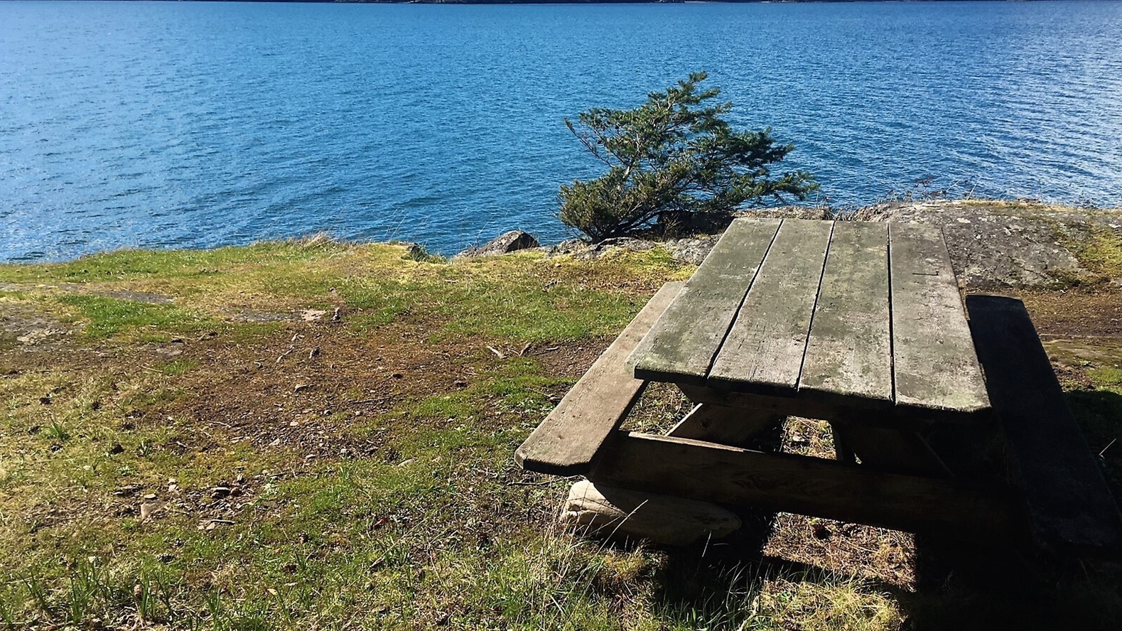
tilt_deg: -15.6
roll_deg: +1.8
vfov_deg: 36.6
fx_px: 952
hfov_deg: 61.0
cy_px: 265
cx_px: 565
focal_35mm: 32
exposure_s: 1/1479
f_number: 2.2
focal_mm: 4.15
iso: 25
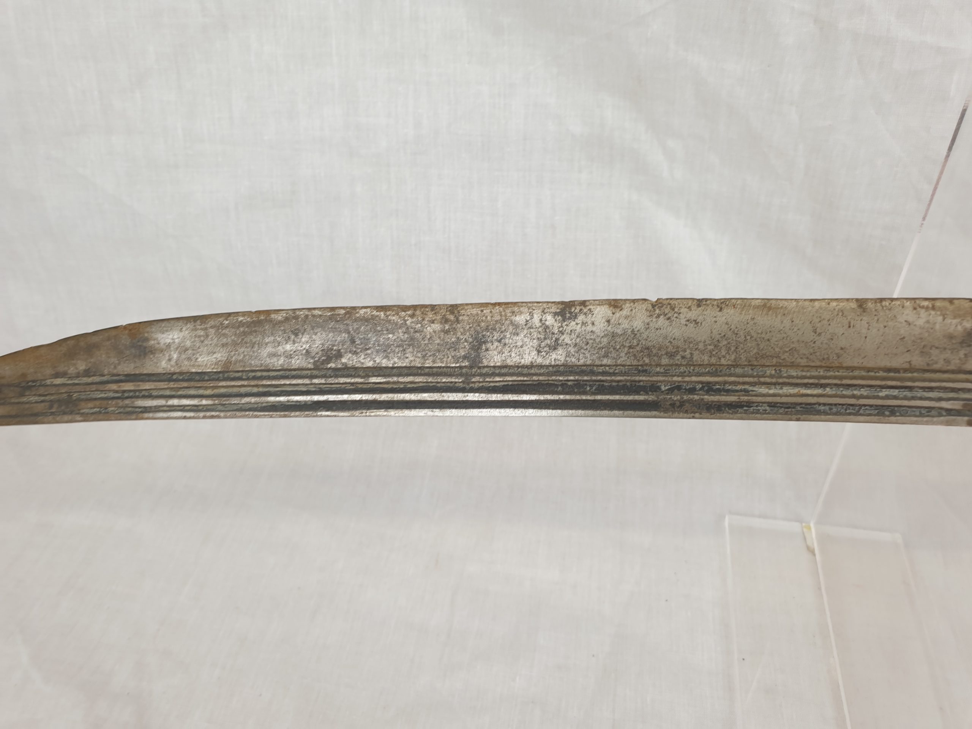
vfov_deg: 53.1
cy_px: 364
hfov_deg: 67.3
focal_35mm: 26
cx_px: 486
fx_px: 730
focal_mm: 4.3
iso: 50
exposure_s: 1/50
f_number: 2.4
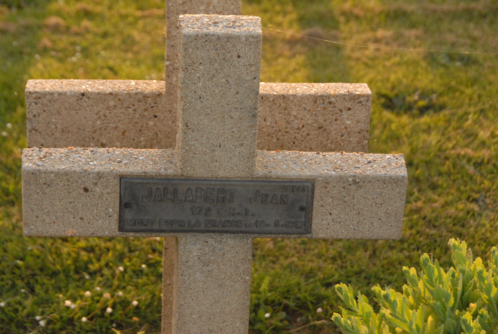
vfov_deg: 14.1
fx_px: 1352
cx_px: 249
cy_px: 167
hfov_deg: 20.9
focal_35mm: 98
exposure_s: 1/800
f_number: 7.1
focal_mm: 65
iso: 1600
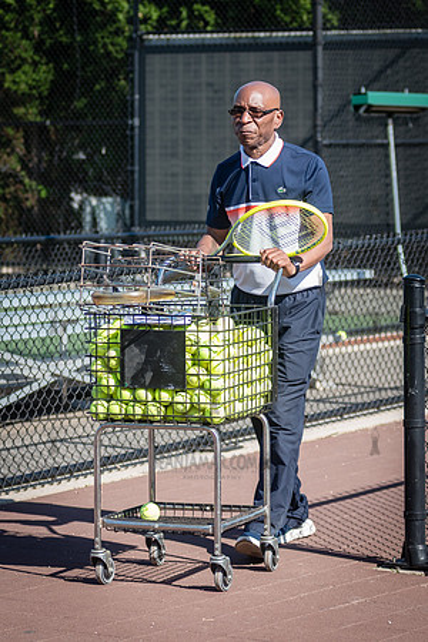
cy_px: 287
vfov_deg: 12.8
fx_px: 2868
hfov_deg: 8.5
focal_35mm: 161
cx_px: 212
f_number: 3.5
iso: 200
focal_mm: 92
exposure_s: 1/1250
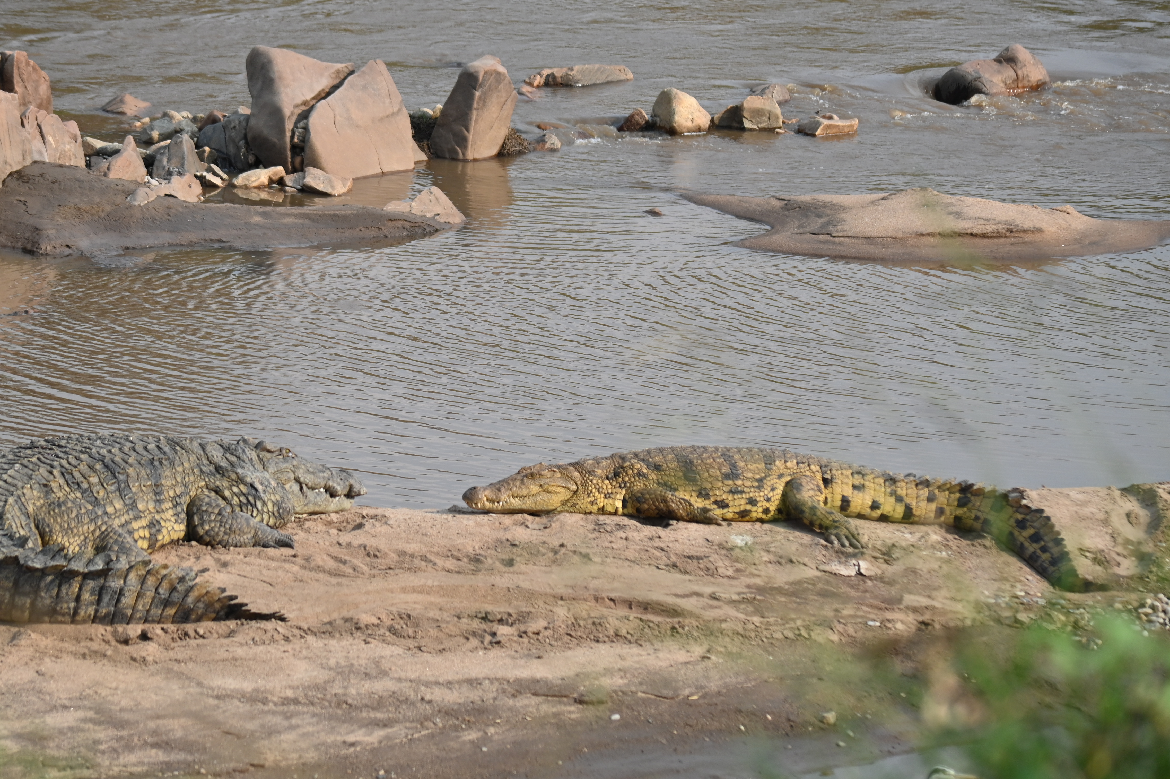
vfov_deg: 5.0
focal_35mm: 276
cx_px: 516
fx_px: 8965
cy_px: 353
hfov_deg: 7.5
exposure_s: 1/1000
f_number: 5.6
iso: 200
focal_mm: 155
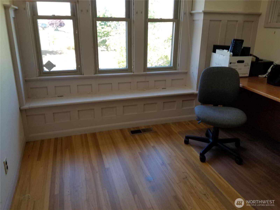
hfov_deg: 67.3
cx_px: 140
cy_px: 105
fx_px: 210
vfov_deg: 53.1
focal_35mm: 26
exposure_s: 1/60
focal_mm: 4.25
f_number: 1.7
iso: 64
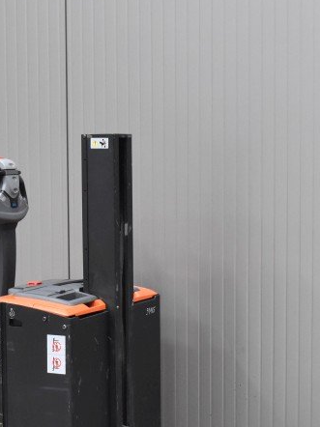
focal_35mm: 94
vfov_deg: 20.8
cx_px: 143
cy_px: 296
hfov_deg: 15.7
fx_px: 1160
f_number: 5
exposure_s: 1/30
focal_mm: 24
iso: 1600
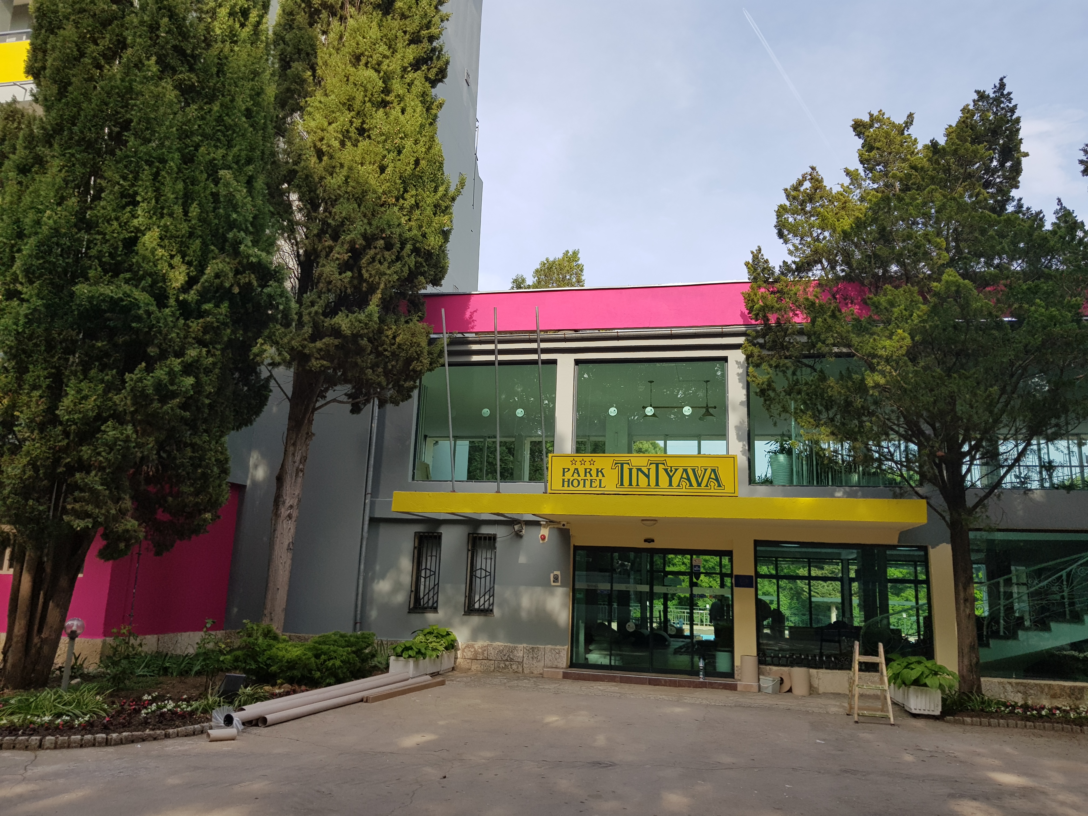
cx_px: 544
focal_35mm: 26
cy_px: 408
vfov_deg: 53.1
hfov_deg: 67.3
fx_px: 817
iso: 40
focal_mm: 4.2
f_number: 1.7
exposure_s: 1/1032
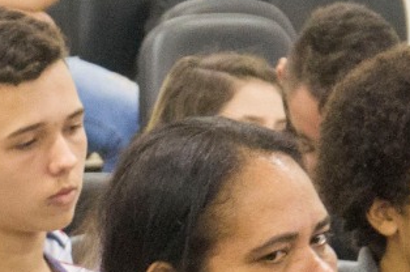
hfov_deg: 4.2
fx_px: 5478
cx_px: -308
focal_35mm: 482
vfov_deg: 2.8
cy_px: 514
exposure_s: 1/30
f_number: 5.3
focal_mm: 62
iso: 1600
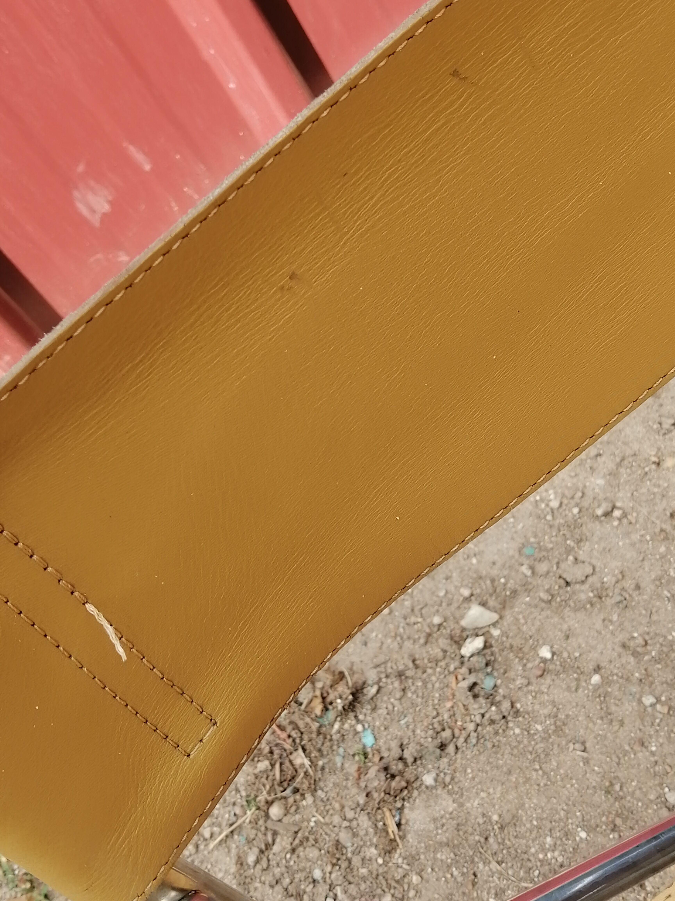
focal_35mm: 54
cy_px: 450
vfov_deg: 35.5
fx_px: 1404
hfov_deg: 27.0
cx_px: 338
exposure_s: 1/468
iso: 50
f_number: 1.8
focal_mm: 3.95
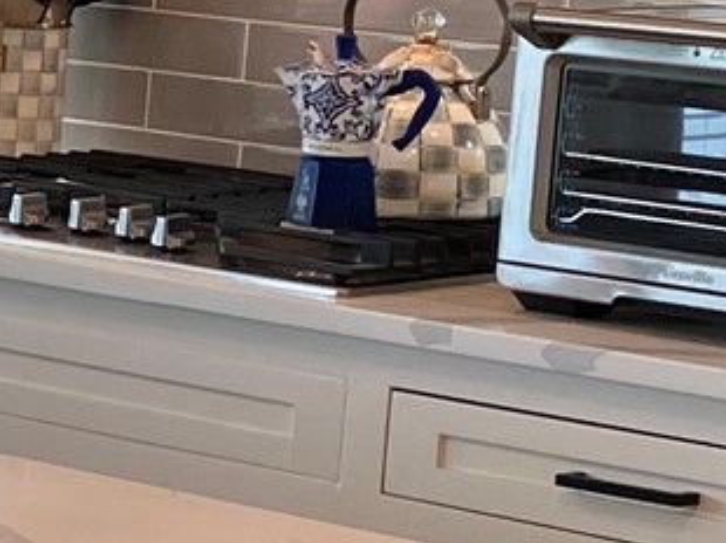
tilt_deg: -9.6
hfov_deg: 10.3
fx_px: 3877
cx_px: -356
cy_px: 412
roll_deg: -1.9
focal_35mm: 185
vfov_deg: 8.0
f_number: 1.8
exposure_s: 1/120
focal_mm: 3.99
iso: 80
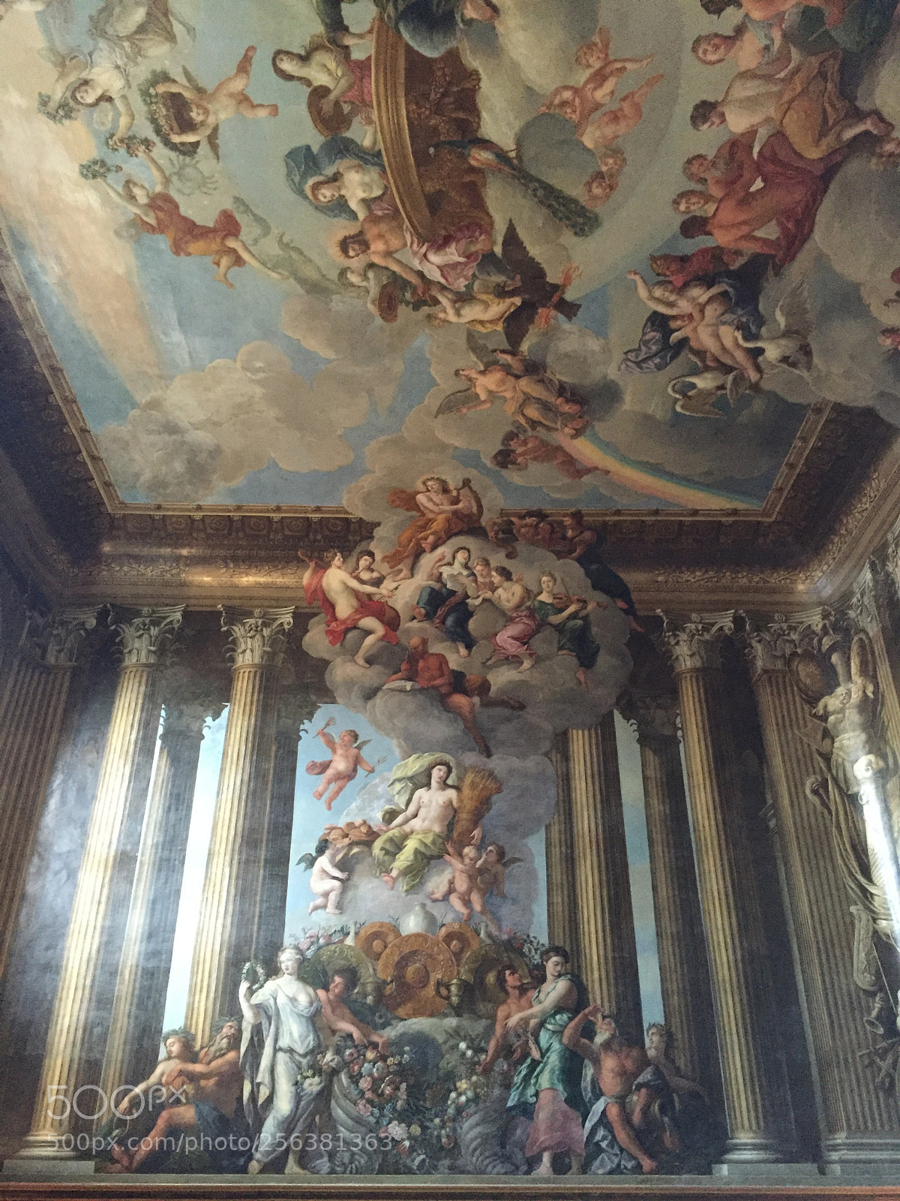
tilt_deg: +32.1
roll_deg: -0.2
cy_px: 600
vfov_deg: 61.7
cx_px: 450
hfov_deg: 48.2
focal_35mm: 29
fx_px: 1005
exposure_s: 1/17
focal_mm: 4.15
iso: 320
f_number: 2.2
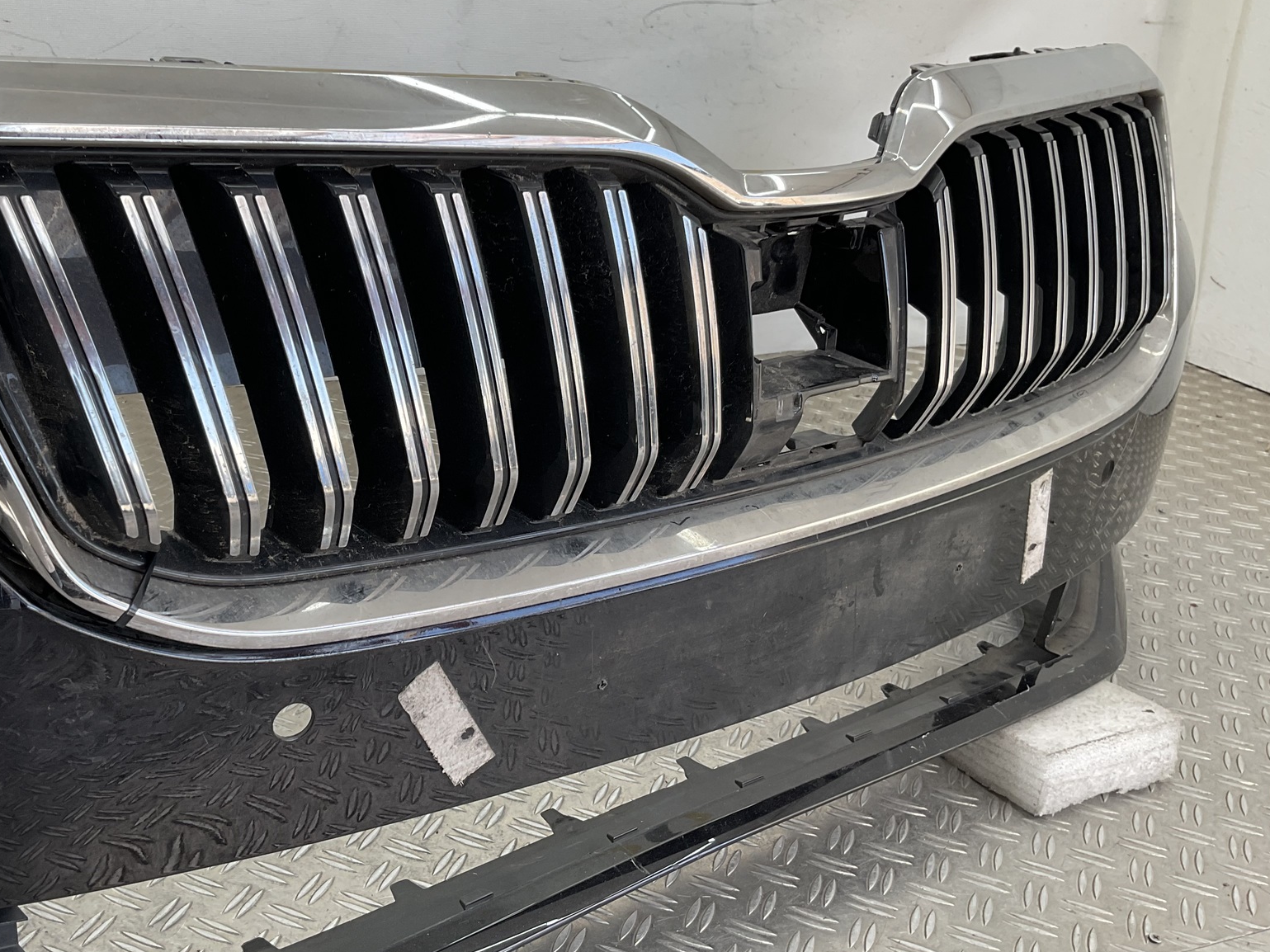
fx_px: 1394
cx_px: 443
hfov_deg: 48.3
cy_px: 433
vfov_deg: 37.7
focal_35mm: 38
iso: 16
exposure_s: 1/112
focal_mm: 3
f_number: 1.8
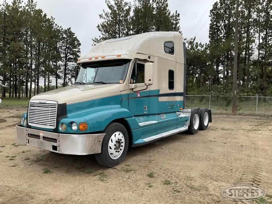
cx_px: 136
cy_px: 102
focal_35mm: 29
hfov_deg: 61.7
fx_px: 228
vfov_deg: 48.2
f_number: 1.8
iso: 16
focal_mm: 3
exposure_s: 1/135
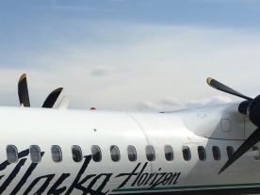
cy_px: 209
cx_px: 60
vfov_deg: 17.1
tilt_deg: -5.3
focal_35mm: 84
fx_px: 631
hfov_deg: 23.0
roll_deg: +1.1
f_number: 2.2
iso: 32
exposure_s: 1/4566
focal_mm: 4.15
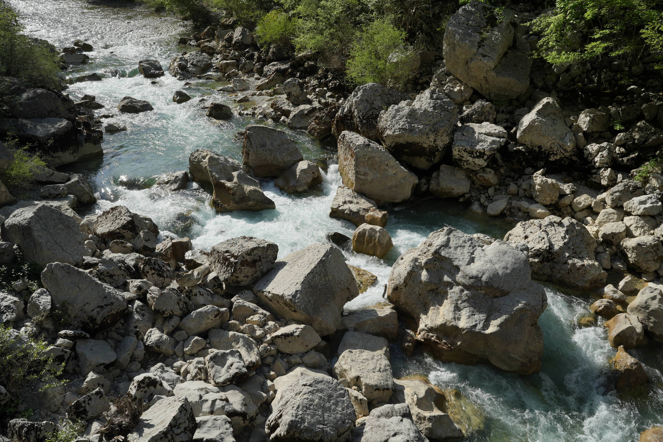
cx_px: 332
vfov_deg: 41.7
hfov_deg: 59.5
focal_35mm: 32
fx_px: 580
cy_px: 221
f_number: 14
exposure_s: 1/125
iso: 160
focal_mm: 31.5
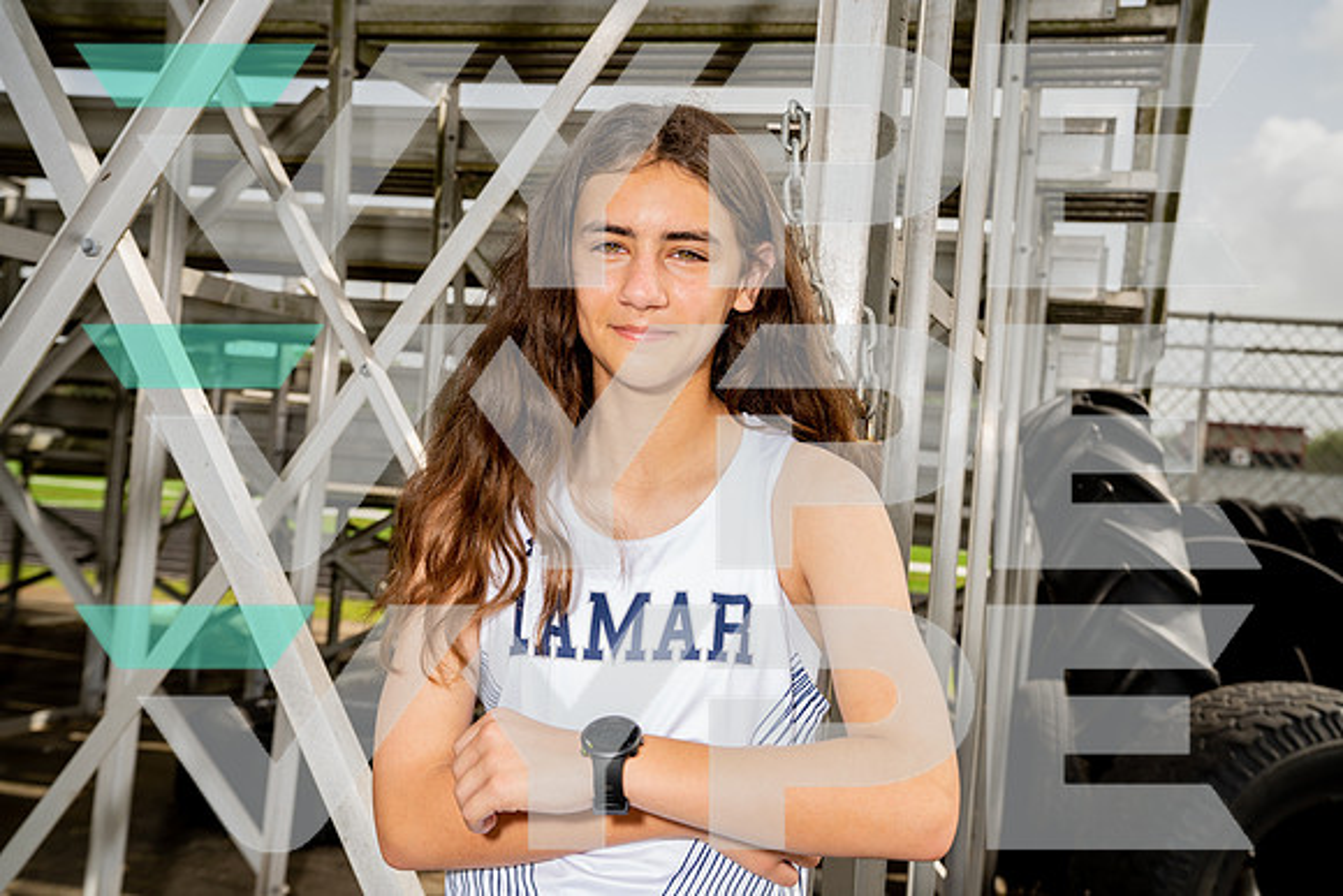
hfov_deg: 47.4
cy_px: 448
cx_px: 672
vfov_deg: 32.6
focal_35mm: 41
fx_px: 1530
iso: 100
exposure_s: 1/250
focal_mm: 41
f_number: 5.6
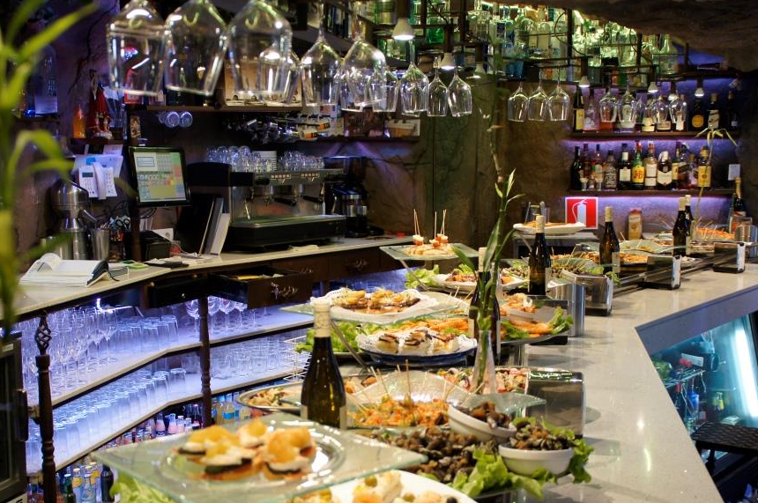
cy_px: 276
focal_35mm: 50
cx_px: 376
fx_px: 1051
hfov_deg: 39.6
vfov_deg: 26.9
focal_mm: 28
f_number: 4
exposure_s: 1/50
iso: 400
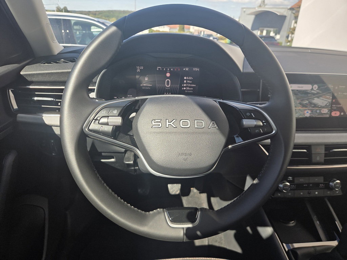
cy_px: 130
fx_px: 231
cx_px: 174
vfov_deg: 58.9
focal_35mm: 23
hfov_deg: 73.9
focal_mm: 5.4
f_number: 1.8
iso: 80
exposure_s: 1/1554
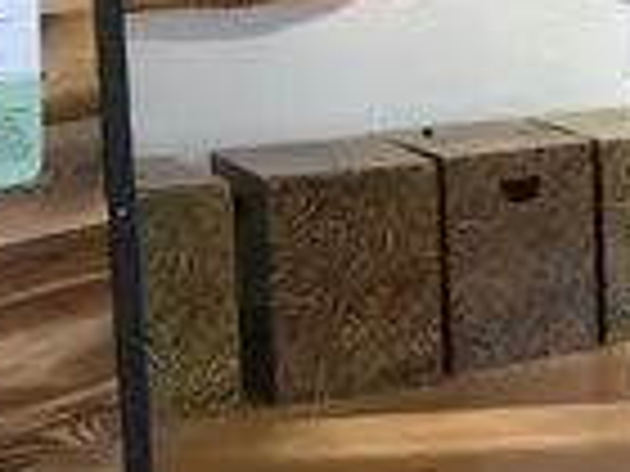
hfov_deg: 11.9
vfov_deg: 10.0
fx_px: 2694
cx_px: 1256
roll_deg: -2.9
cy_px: 267
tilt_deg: -11.7
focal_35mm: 148
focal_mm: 4.15
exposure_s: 1/33
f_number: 2.2
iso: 125
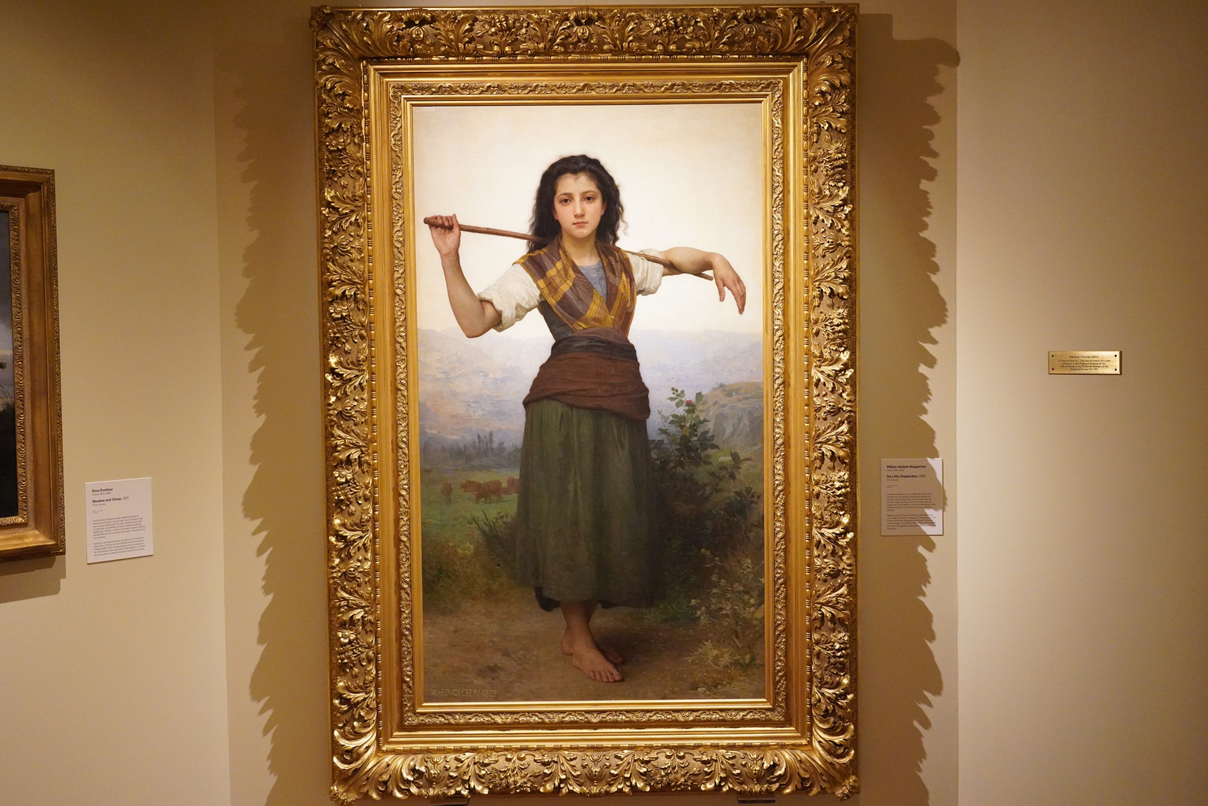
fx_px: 1175
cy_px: 403
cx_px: 604
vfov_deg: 37.9
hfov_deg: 54.4
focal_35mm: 35
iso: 8000
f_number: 5
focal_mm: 35
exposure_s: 1/100
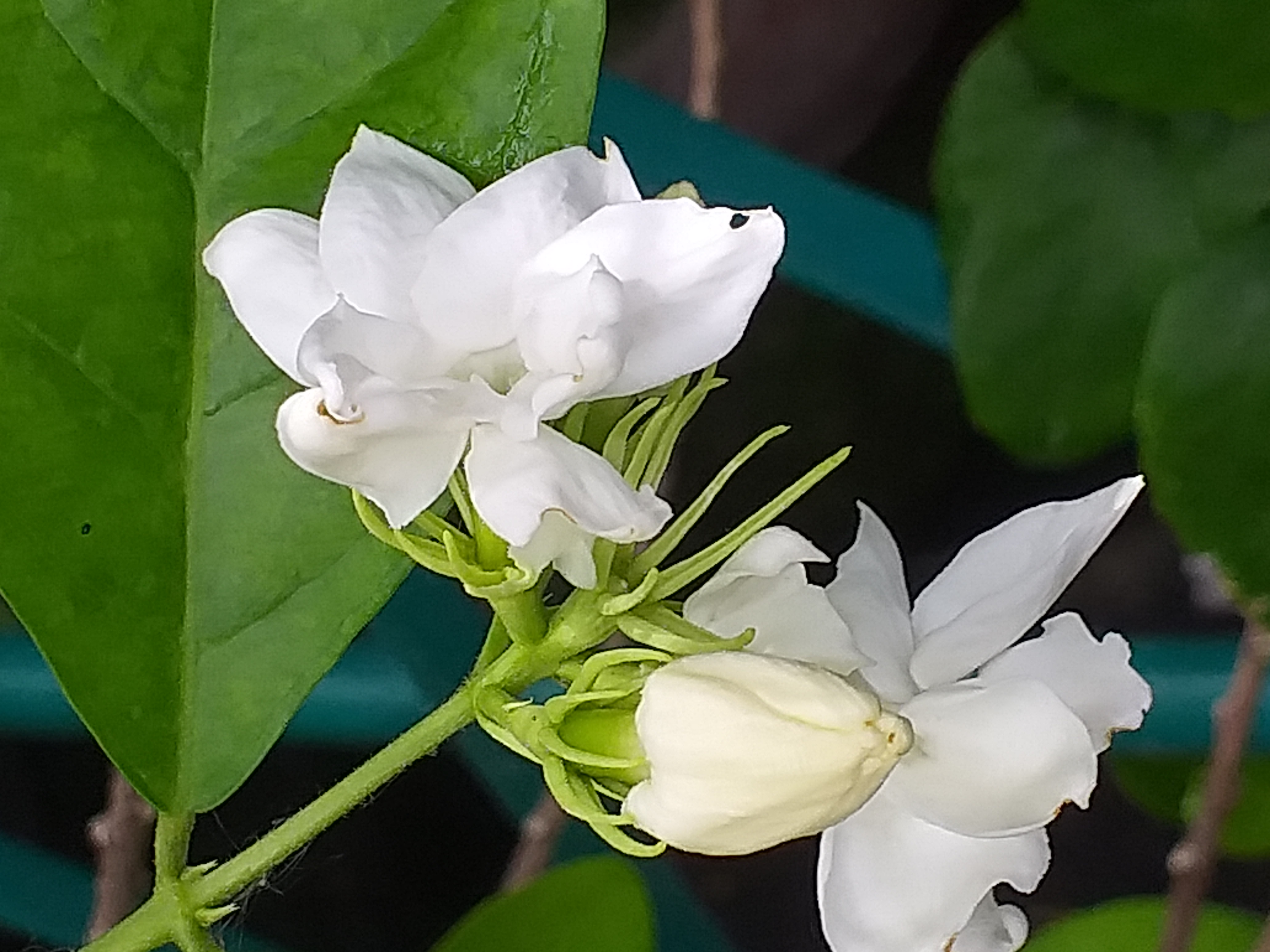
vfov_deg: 53.1
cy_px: 476
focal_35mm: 26
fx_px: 954
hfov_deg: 67.3
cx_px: 635
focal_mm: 3.6
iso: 40
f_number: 1.9
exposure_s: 1/270
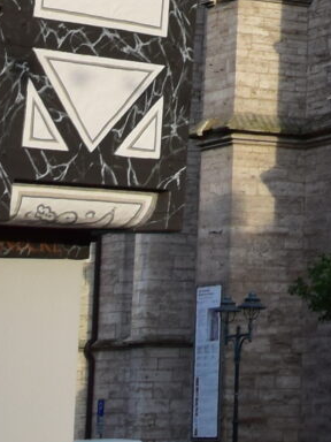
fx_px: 1963
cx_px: 561
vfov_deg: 11.4
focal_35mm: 154
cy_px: -489
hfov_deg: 9.3
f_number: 10
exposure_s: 1/250
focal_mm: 16
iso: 400
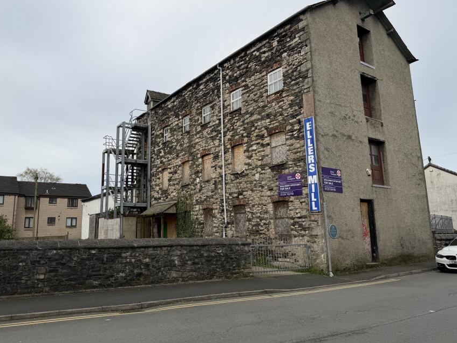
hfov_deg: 61.3
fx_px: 383
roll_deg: +1.2
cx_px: 194
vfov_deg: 48.2
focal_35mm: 29
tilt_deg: +12.3
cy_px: 159
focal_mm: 6.76
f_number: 1.78
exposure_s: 1/2801
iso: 80
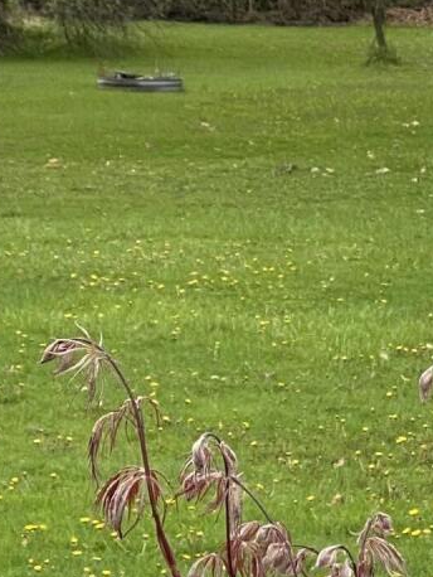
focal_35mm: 227
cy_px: 26
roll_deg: -1.8
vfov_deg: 8.7
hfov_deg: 6.5
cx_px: 646
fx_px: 3782
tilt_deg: -1.5
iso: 20
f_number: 2
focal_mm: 6
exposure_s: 1/266
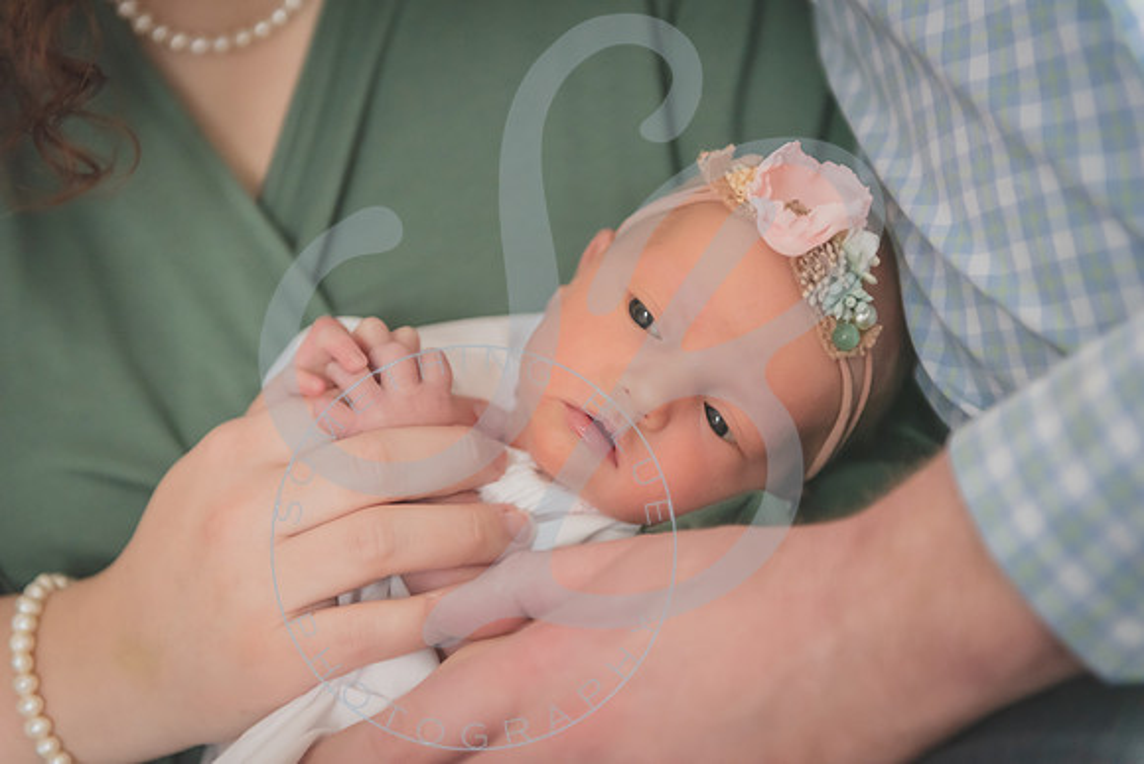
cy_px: 382
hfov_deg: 28.8
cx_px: 572
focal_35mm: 70
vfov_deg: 19.5
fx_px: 2225
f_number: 2.8
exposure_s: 1/125
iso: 2500
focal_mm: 70
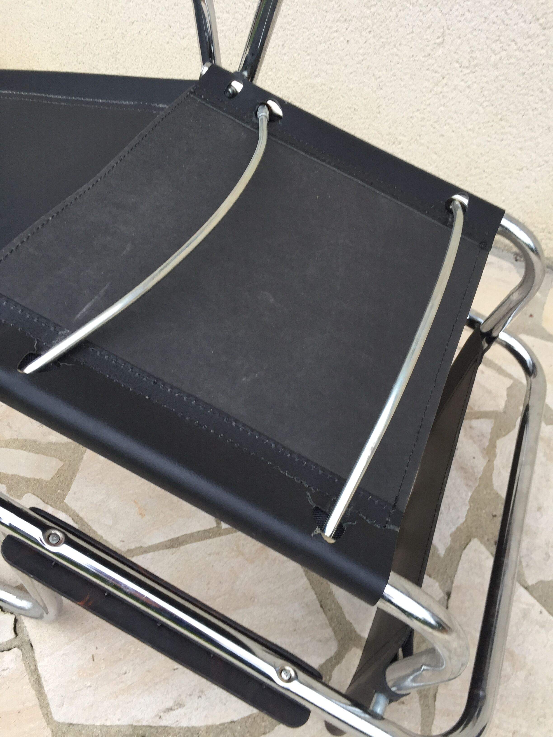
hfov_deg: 48.2
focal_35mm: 29
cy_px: 368
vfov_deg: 61.7
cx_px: 276
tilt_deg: -46.4
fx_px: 618
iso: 50
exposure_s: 1/100
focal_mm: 4.15
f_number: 2.2
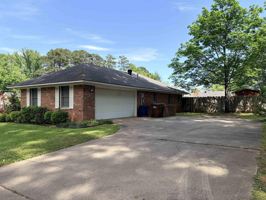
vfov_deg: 53.1
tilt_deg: +0.5
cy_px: 100
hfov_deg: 67.3
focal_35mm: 26
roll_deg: +0.1
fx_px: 200
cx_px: 133
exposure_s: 1/1550
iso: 50
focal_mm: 5.96
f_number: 1.6
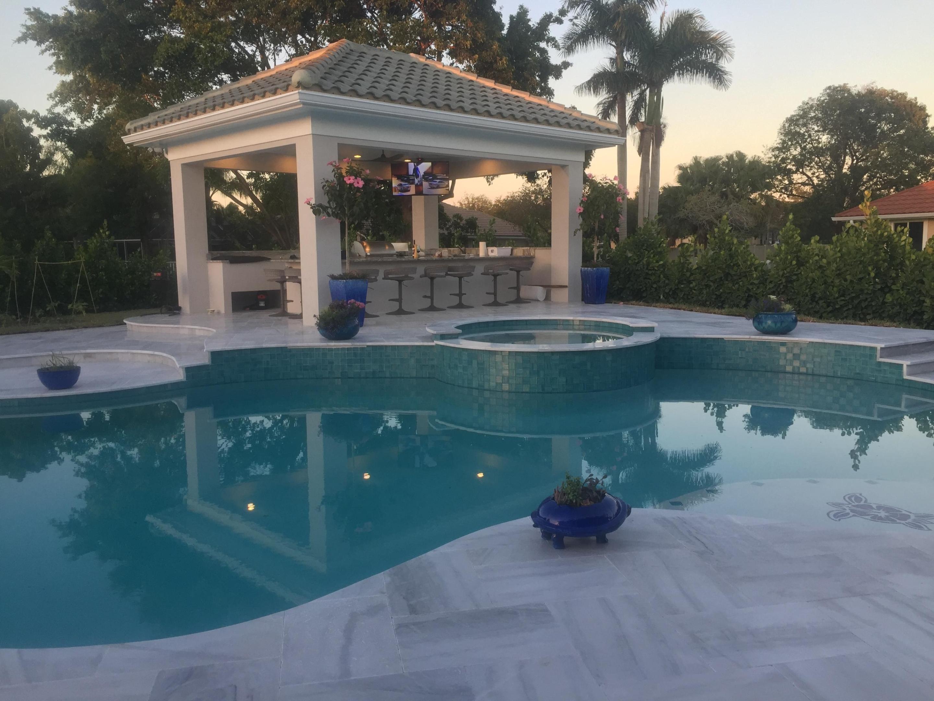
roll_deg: +1.0
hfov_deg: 61.7
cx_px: 467
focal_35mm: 29
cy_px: 350
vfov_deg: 48.2
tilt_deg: -7.6
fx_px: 782
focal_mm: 4.15
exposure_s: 1/120
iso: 50
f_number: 2.2
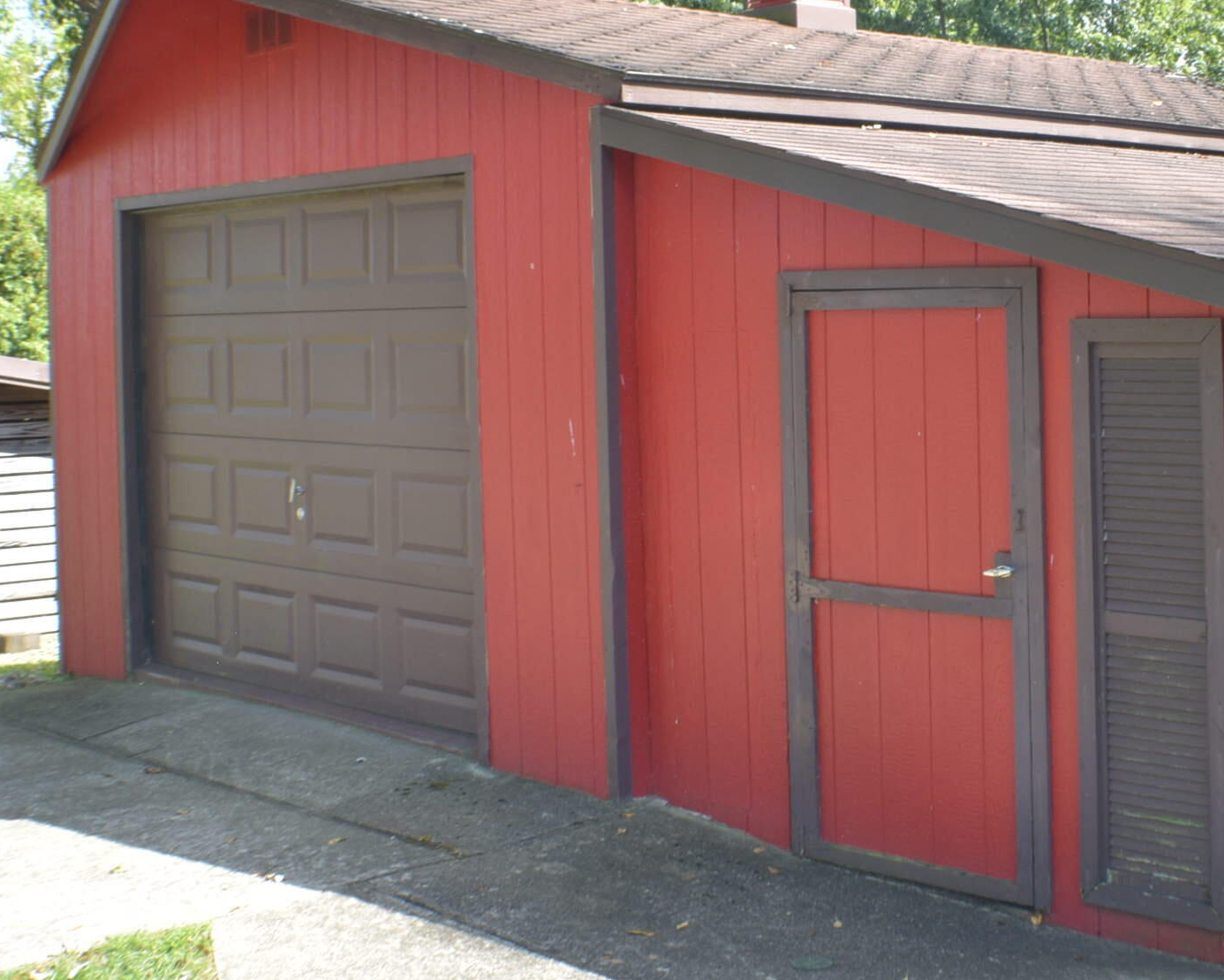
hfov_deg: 25.8
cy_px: 340
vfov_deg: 20.9
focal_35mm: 73
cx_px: 908
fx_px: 2645
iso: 250
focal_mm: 24
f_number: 16
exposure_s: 1/40
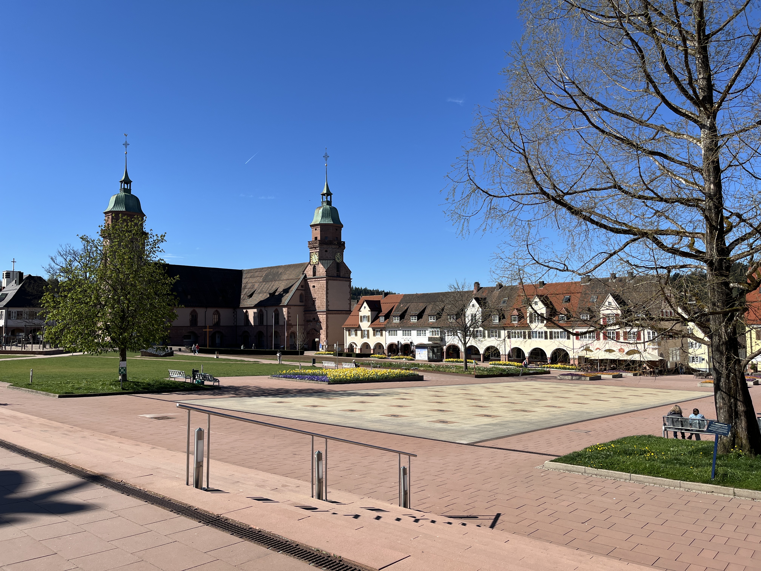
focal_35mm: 26
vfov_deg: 53.1
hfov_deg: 67.3
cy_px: 286
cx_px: 380
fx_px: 572
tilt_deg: +3.7
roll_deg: +0.2
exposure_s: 1/3623
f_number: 1.6
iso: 50
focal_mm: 5.1
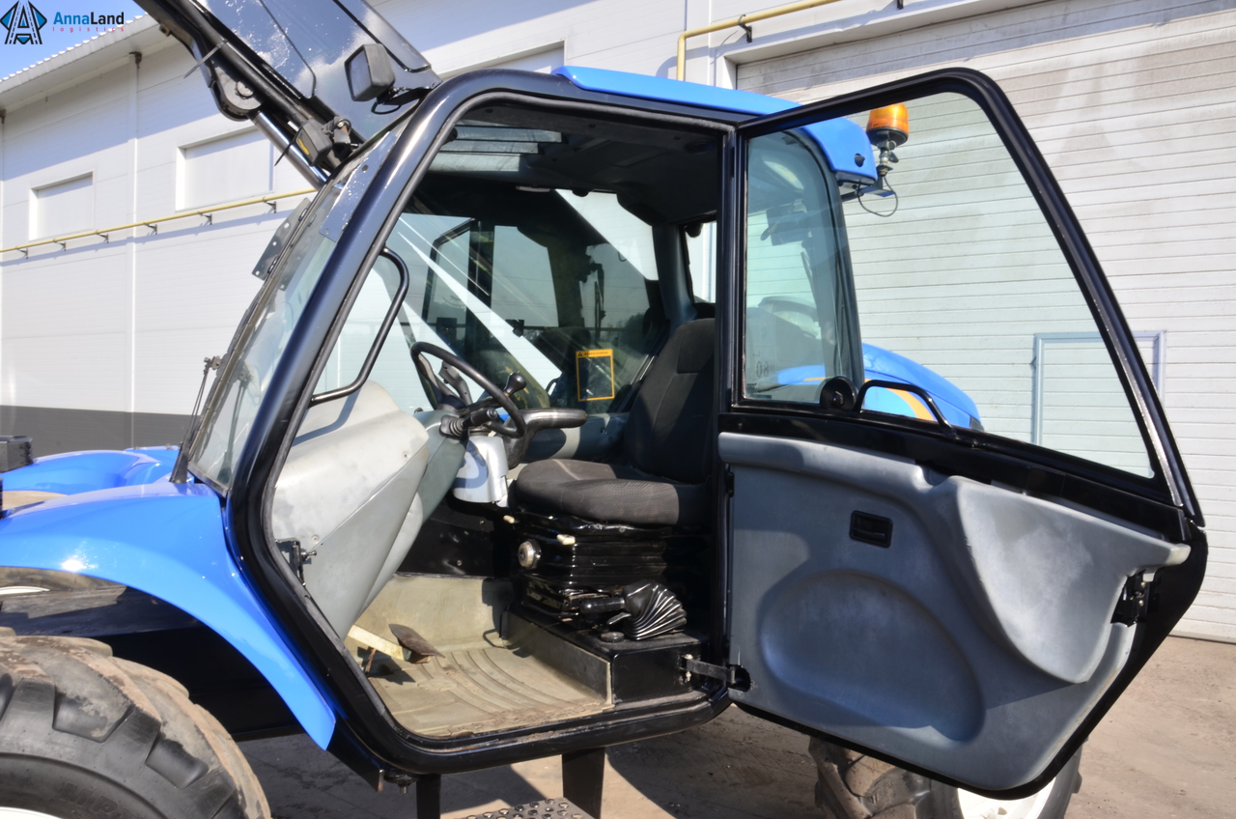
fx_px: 925
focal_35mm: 27
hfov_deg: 67.5
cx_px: 618
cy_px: 410
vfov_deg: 47.7
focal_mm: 18
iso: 125
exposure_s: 1/20
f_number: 22
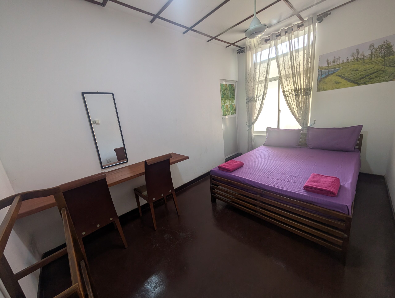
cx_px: 198
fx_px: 137
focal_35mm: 12
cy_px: 149
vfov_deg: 94.6
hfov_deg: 110.5
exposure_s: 1/67.9
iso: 64
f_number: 1.7
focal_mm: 2.02
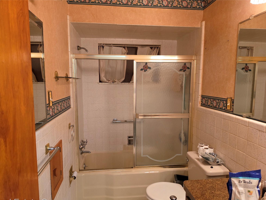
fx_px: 184
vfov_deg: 56.8
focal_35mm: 24
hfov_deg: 71.6
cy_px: 104
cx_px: 130
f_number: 1.4
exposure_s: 1/120
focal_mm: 6.5
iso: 250
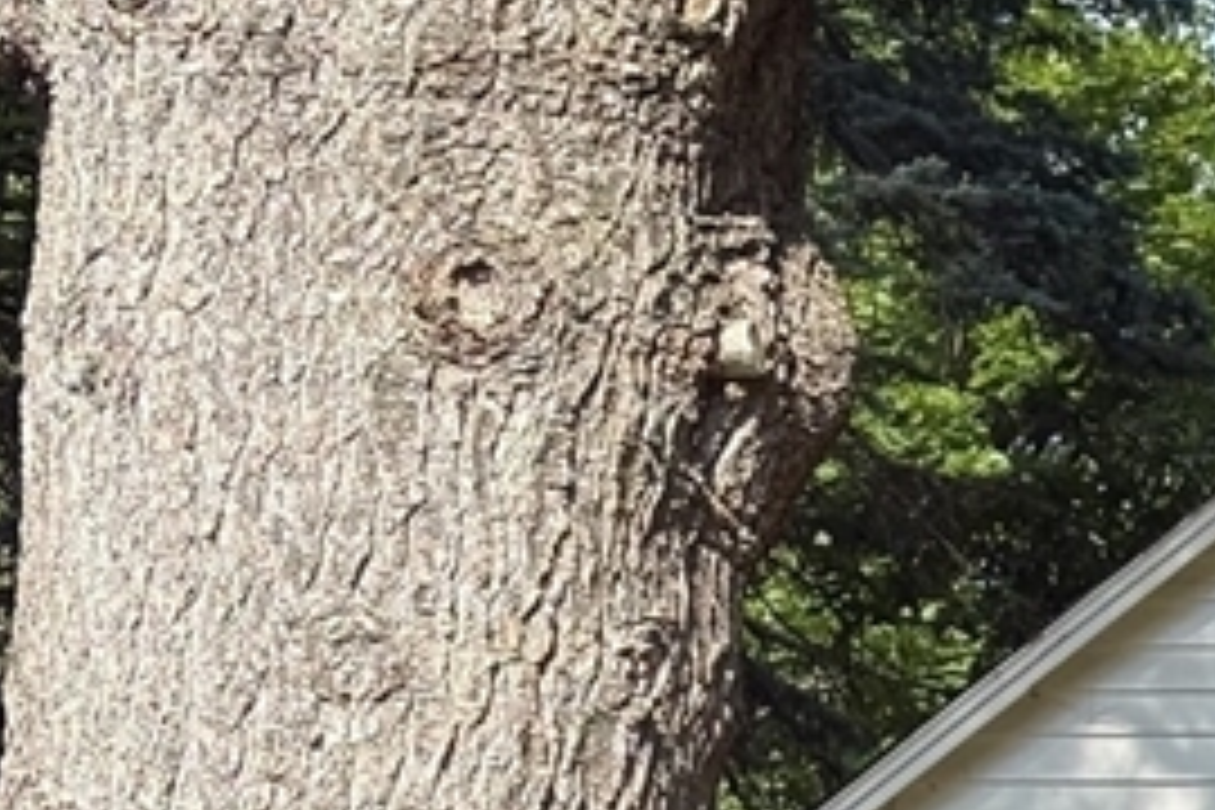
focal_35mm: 205
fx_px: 6918
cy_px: 711
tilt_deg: +7.2
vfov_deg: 6.7
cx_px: 2174
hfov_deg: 9.6
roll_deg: -0.7
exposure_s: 1/782
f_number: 1.6
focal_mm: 5.96
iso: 32
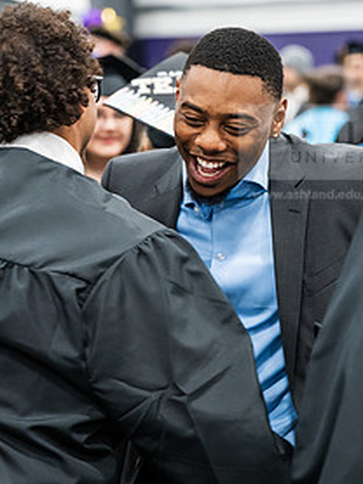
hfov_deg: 13.0
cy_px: 213
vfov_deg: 17.3
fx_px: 1593
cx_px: 211
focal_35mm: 114
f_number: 2.8
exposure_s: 1/200
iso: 4000
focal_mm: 73
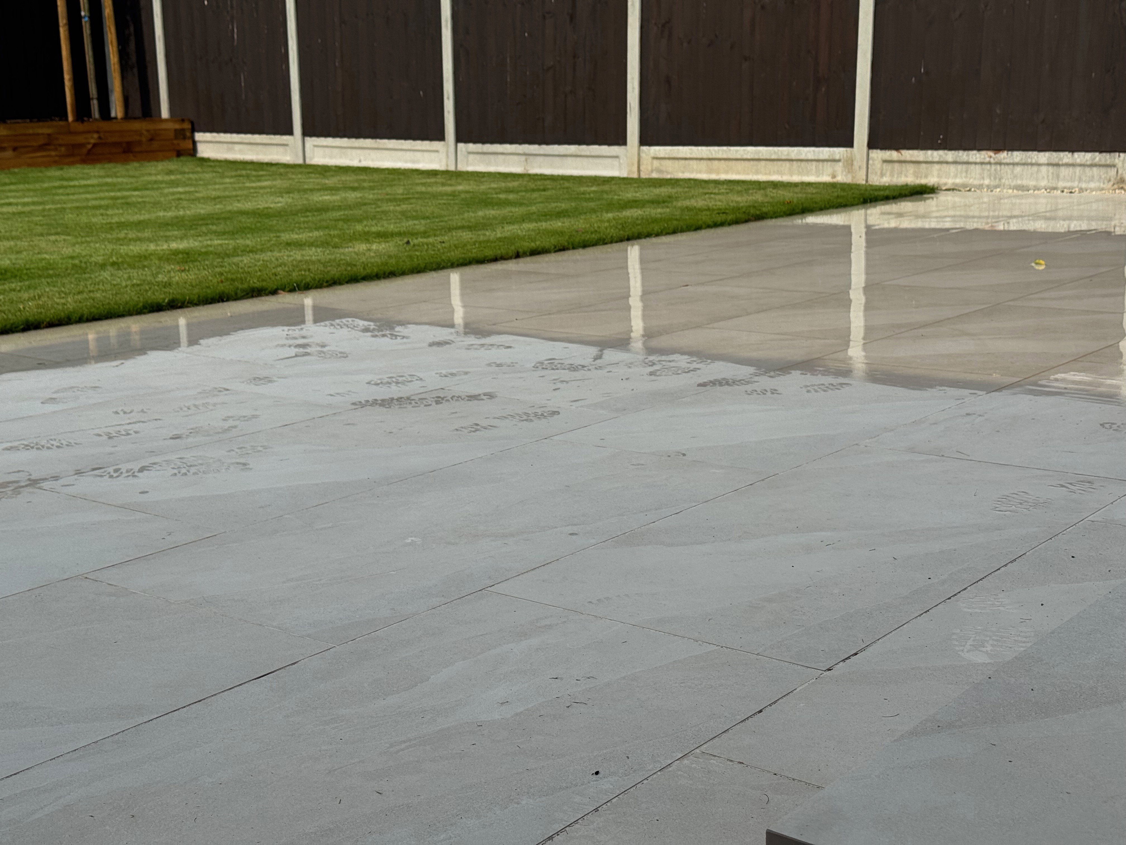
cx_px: 563
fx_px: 1561
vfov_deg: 30.3
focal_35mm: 48
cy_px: 422
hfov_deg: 39.7
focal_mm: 6.76
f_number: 1.78
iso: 64
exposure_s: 1/3817
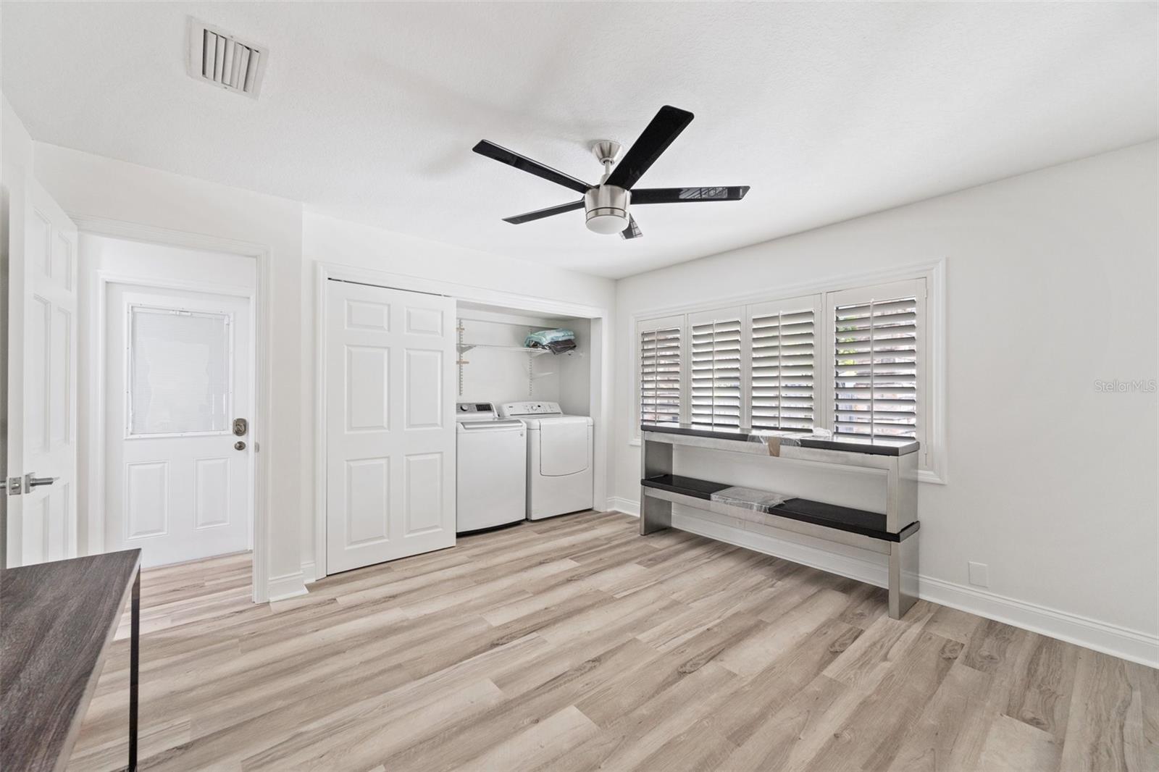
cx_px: 580
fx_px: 451
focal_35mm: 14
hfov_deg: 104.3
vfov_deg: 81.2
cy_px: 386
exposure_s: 1/2.5
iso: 160
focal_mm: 14
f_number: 7.1
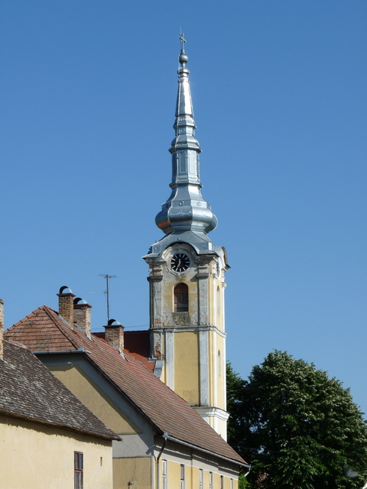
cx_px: 184
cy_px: 244
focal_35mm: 98
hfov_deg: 15.1
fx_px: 1385
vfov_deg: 20.0
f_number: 6.3
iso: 100
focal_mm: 17.4
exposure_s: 1/400
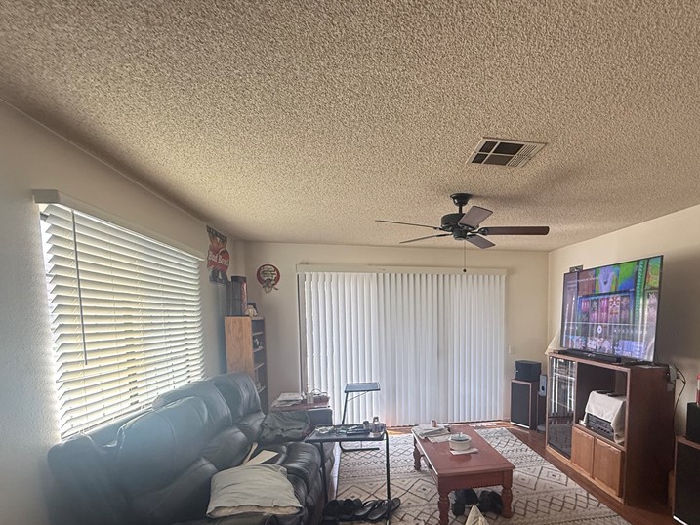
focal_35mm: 20
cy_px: 351
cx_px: 453
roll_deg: +0.0
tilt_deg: -5.2
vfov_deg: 64.2
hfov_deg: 79.6
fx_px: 405
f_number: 2.2
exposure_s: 1/120
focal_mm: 2.22
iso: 160
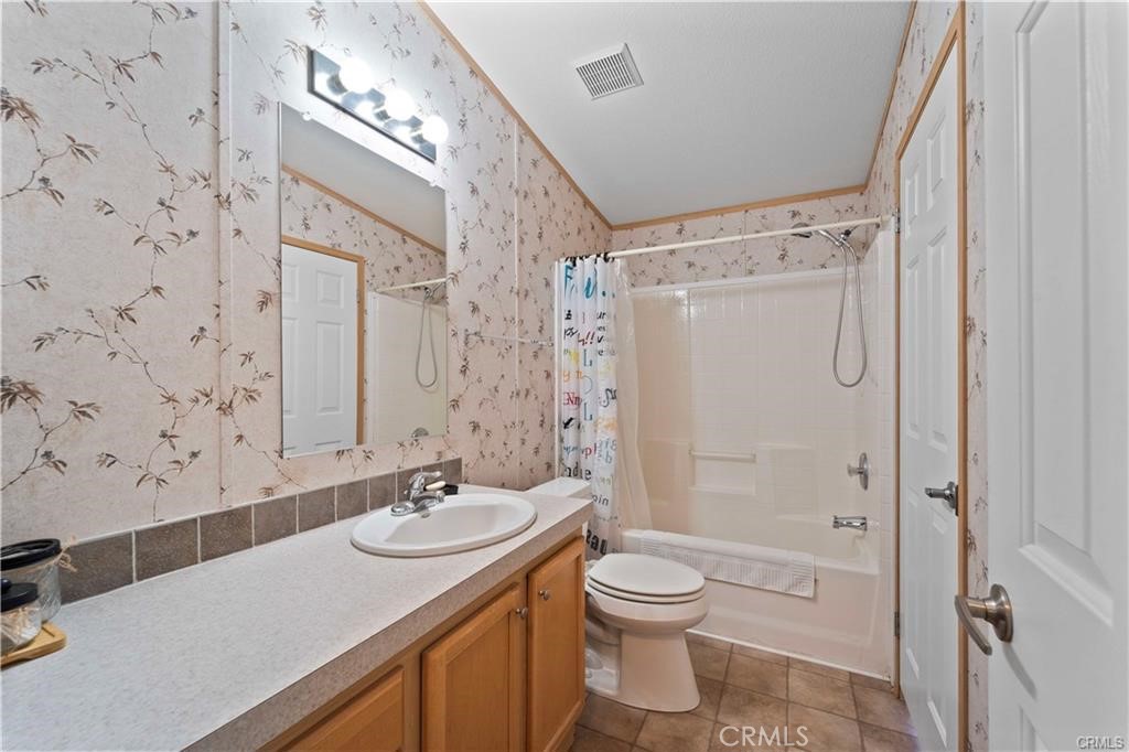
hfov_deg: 104.3
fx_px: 439
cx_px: 564
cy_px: 376
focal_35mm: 14
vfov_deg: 81.2
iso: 800
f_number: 9
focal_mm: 14
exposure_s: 1/6
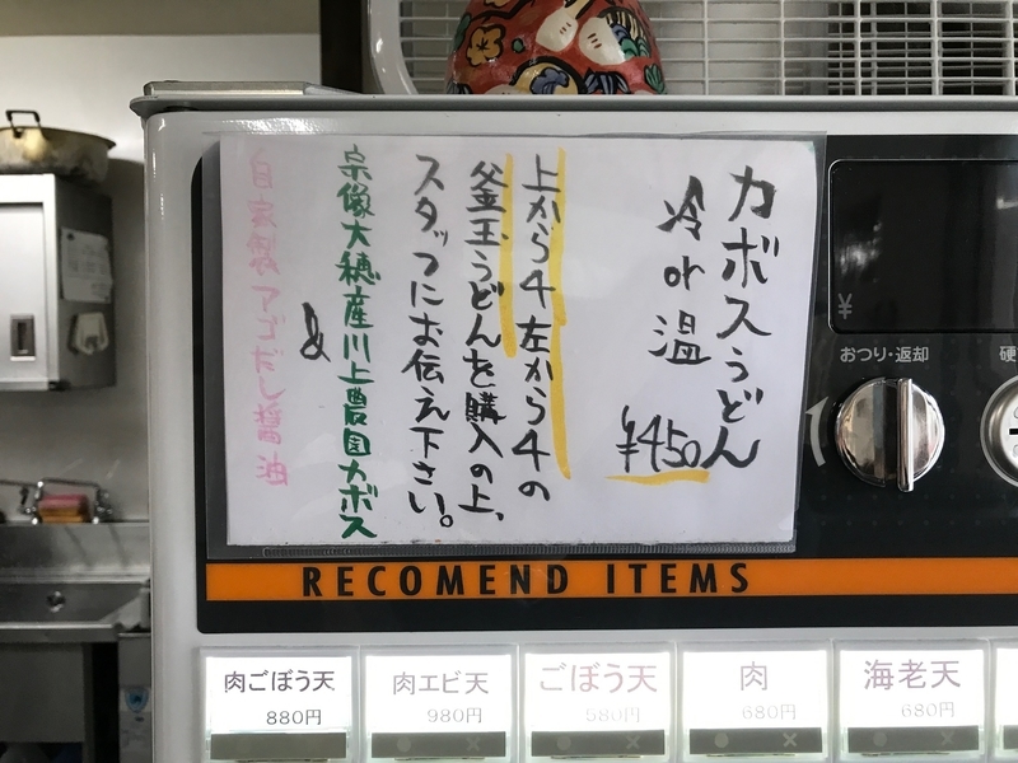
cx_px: 509
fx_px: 823
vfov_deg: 49.7
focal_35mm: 28
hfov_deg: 63.4
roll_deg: -0.2
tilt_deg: -1.9
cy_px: 382
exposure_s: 1/30
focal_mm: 3.99
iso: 32
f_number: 1.8
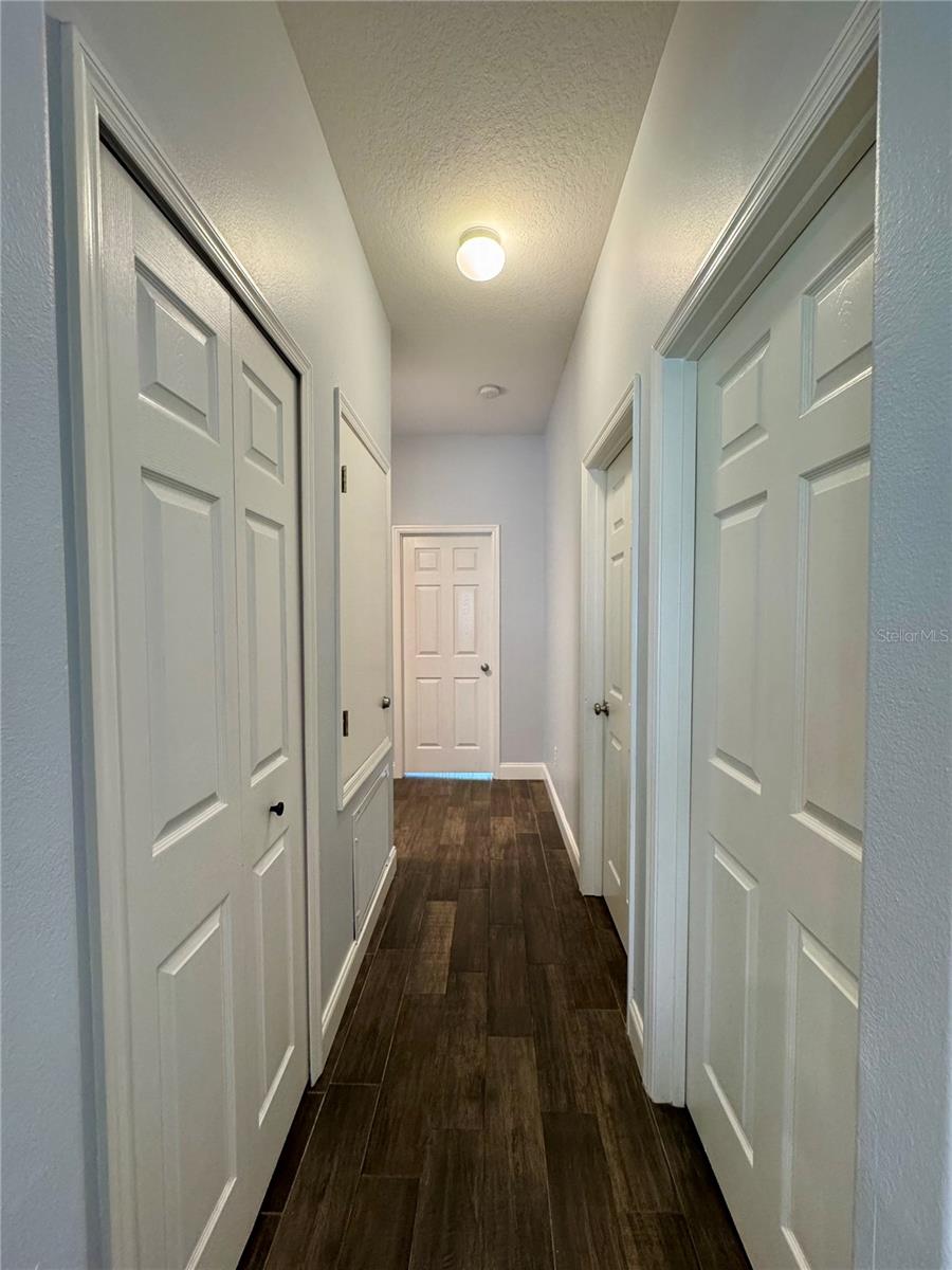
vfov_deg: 102.1
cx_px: 476
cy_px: 635
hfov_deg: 85.7
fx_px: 513
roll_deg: +0.3
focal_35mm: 14
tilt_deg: -2.7
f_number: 2.2
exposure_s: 1/120
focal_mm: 2.22
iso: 250
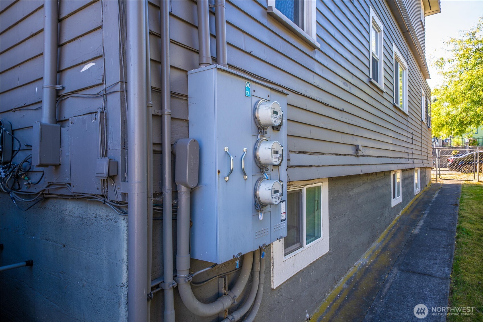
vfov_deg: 53.1
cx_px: 242
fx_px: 322
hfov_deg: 73.7
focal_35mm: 24
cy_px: 161
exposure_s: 1/30
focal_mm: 24
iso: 200
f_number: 8
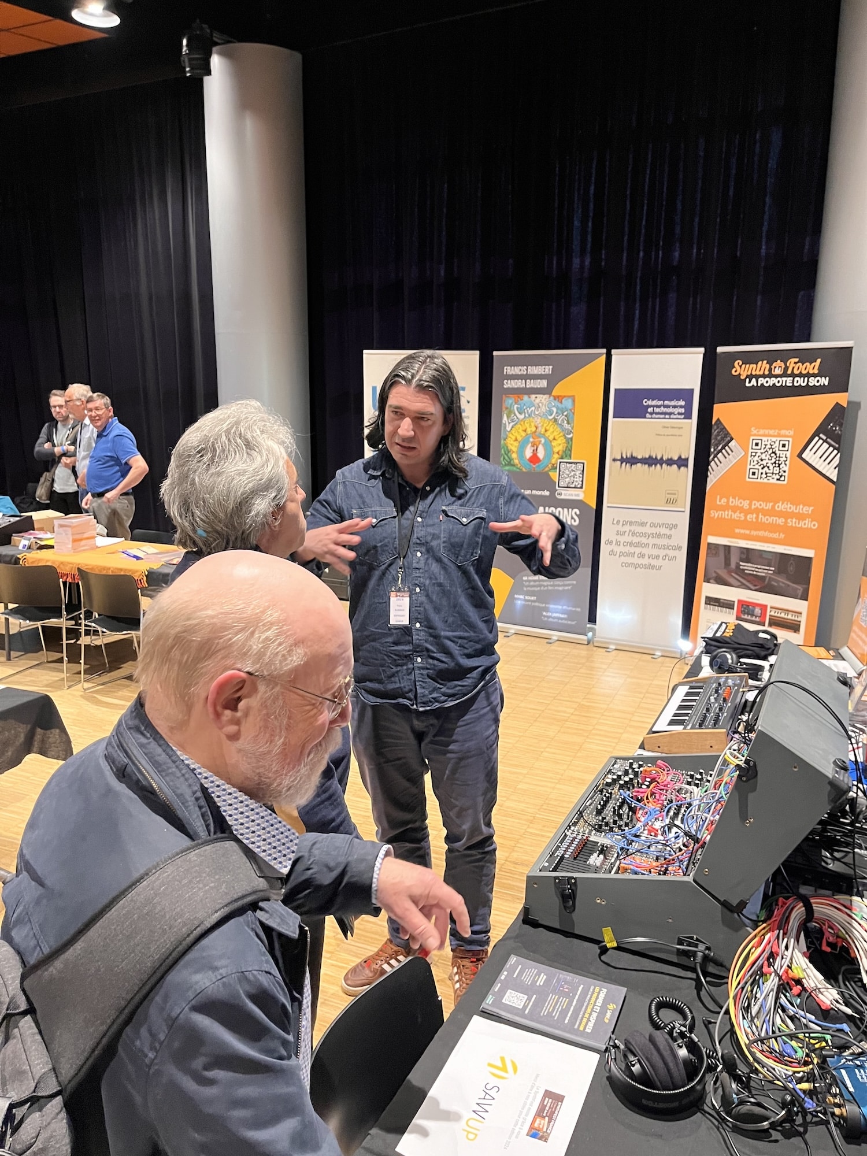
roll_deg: -0.2
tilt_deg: -10.6
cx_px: 434
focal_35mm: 26
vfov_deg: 67.3
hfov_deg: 53.1
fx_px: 868
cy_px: 578
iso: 400
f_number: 1.6
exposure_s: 1/50
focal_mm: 5.1
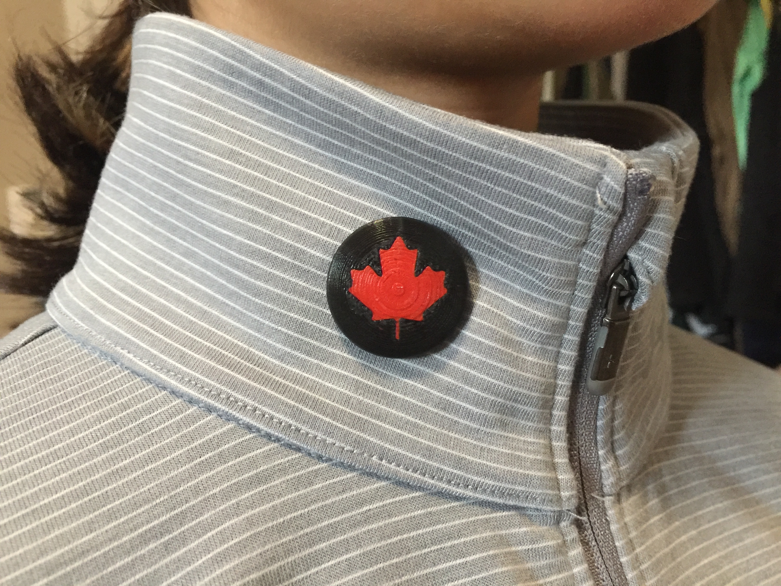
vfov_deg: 48.2
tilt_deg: +0.1
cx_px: 390
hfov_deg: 61.7
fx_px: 654
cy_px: 293
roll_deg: +4.1
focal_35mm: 29
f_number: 2.2
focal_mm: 4.15
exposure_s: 1/15
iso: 125
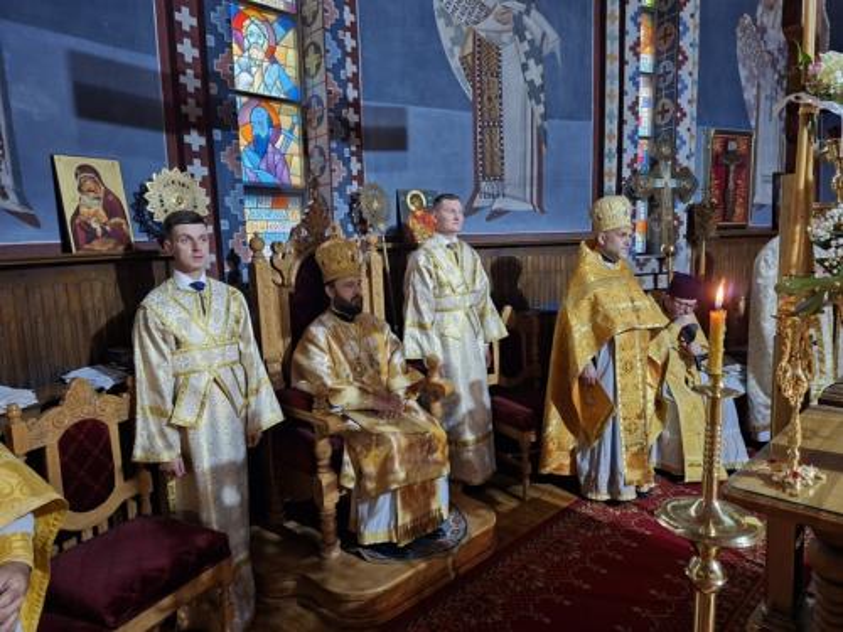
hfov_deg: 73.9
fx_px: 560
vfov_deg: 58.9
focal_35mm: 23
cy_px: 316
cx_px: 422
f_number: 1.8
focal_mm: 5.54
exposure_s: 1/33
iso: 400
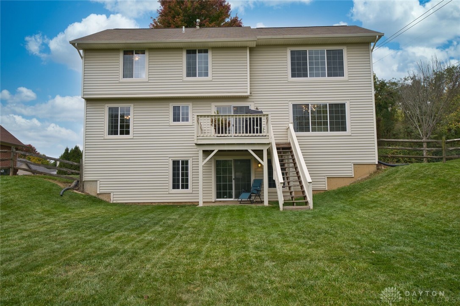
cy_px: 153
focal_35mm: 29
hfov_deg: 63.7
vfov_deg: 44.9
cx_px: 230
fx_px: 370
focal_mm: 29
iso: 100
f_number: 10
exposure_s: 1/50
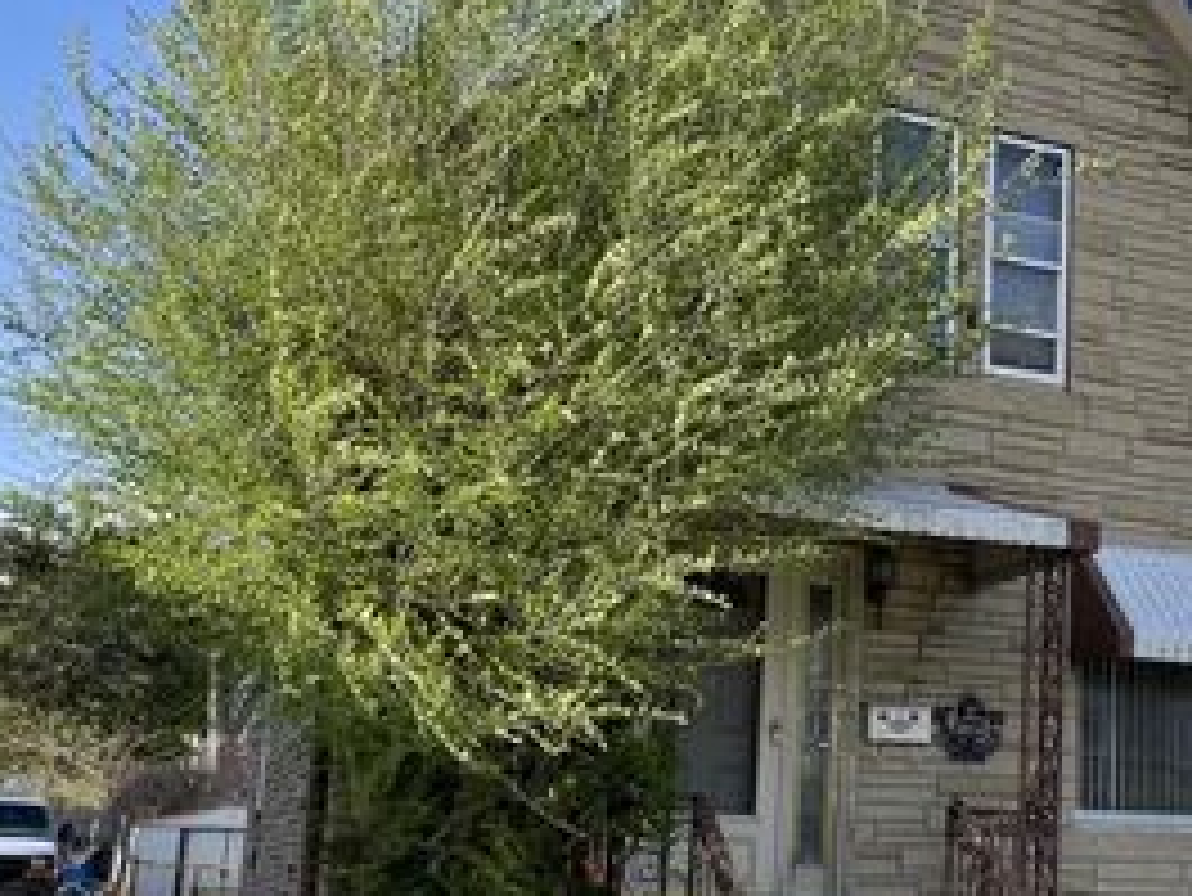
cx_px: 963
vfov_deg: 29.4
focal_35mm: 49
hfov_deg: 37.4
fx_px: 1688
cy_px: 628
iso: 32
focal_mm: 4.2
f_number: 1.6
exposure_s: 1/1715
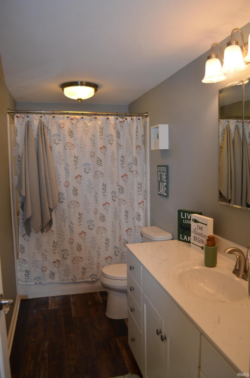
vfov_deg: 67.5
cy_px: 189
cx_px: 125
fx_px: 283
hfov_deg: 47.7
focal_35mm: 27
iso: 400
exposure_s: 1/125
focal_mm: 18
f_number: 3.5
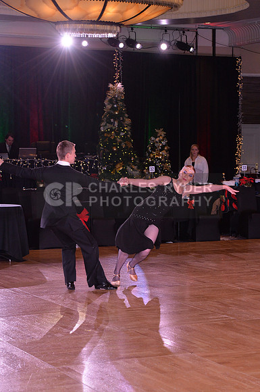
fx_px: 1065
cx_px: 130
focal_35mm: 98
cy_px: 196
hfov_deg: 13.9
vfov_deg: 20.8
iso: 2000
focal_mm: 98
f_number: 7.1
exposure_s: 1/250
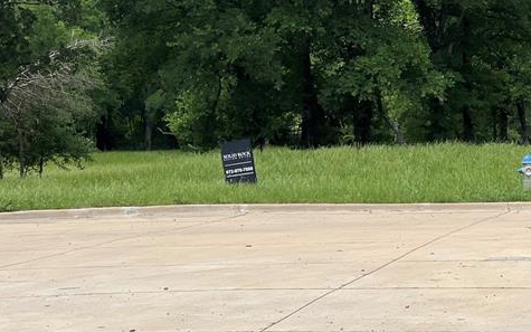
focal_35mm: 176
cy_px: 28
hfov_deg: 11.9
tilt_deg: +1.2
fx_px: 2547
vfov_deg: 7.4
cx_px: 380
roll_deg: +1.4
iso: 32
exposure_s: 1/630
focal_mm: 9
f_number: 2.8
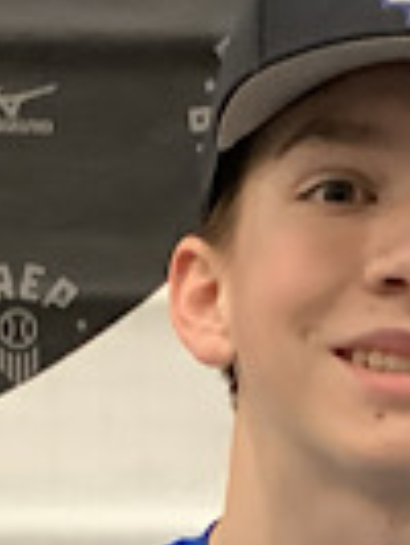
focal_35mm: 93
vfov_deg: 19.7
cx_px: 353
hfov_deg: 15.8
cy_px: 676
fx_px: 1466
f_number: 2.4
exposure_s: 1/40
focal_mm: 3.3
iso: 400
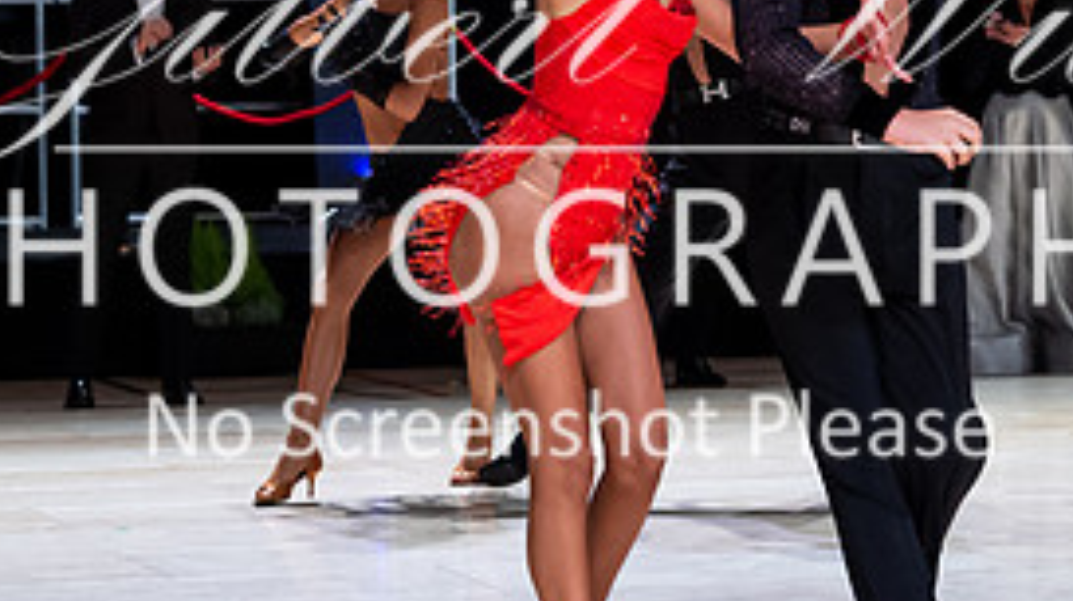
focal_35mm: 154
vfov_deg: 7.8
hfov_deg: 14.0
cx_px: 572
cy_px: 124
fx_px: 4378
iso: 3200
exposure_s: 1/400
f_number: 3.2
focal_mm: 60
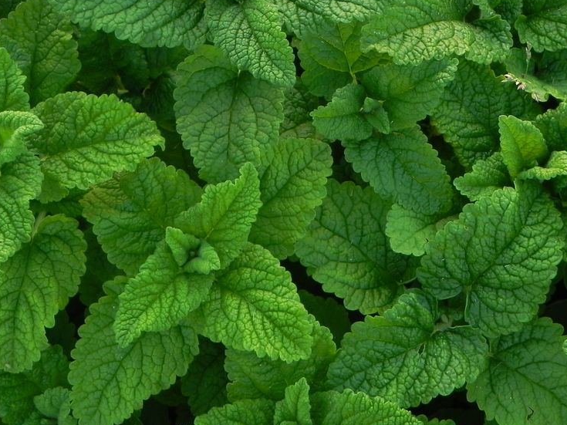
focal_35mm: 138
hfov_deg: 14.3
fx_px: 2260
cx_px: 273
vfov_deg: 10.7
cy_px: 126
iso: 160
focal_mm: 16.9
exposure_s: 1/50
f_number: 4.5
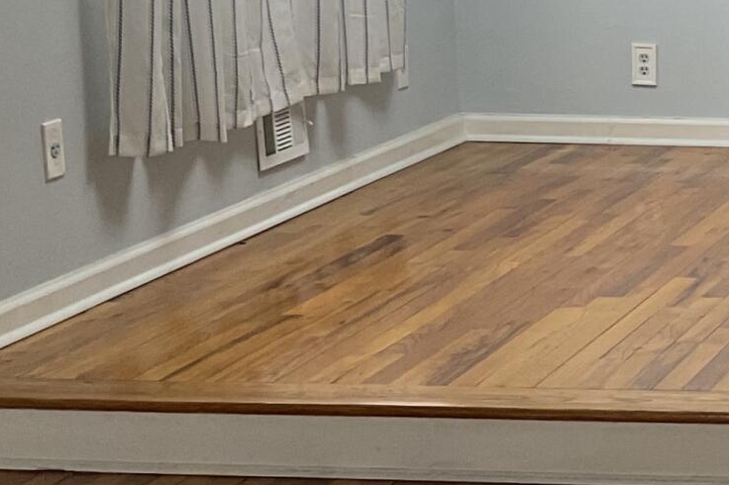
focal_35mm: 123
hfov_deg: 15.6
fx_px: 2490
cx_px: 1009
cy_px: 184
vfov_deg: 11.1
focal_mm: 3
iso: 50
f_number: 1.8
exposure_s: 1/60
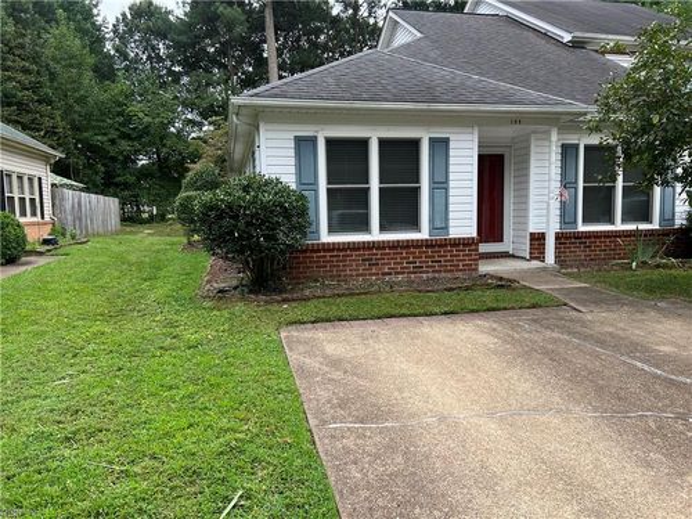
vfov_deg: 53.1
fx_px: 520
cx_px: 346
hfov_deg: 67.3
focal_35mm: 26
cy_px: 260
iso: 50
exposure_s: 1/539
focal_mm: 5.7
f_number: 1.5
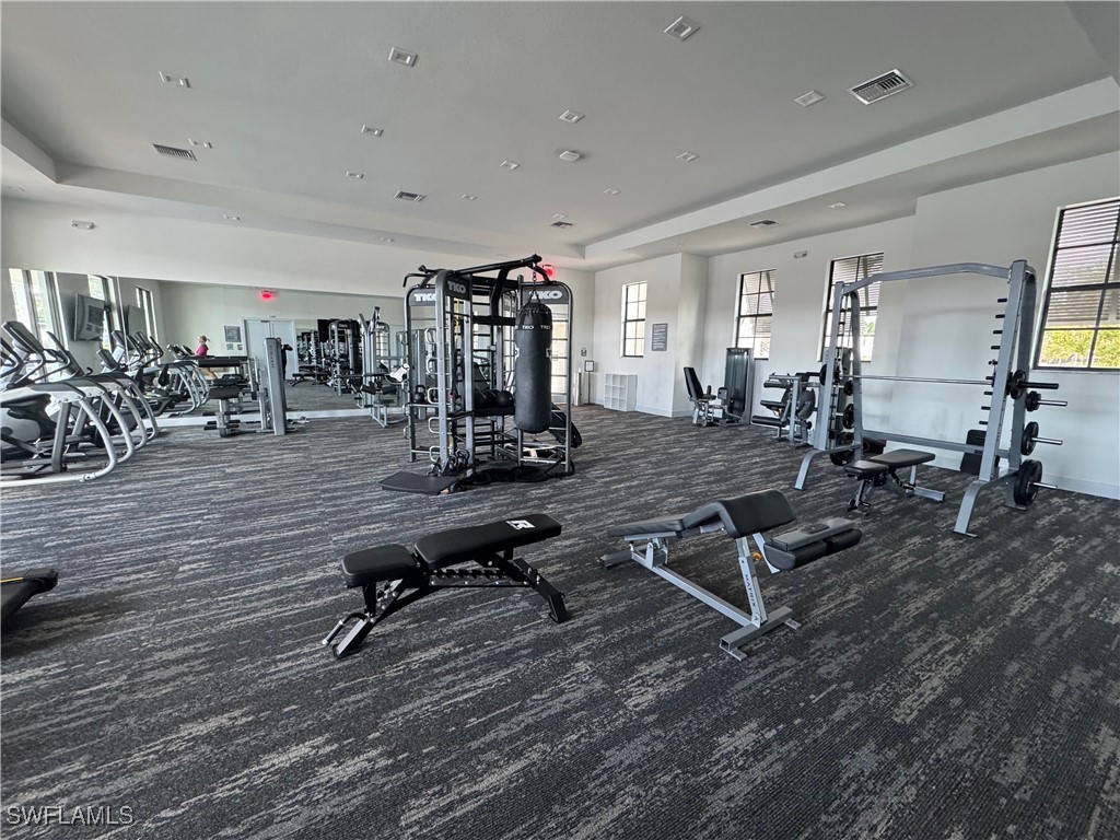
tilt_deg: -9.4
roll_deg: -0.5
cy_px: 420
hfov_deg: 102.1
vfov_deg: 85.7
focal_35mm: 14
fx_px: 453
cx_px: 560
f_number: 2.2
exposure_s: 1/60
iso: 320
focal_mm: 2.22
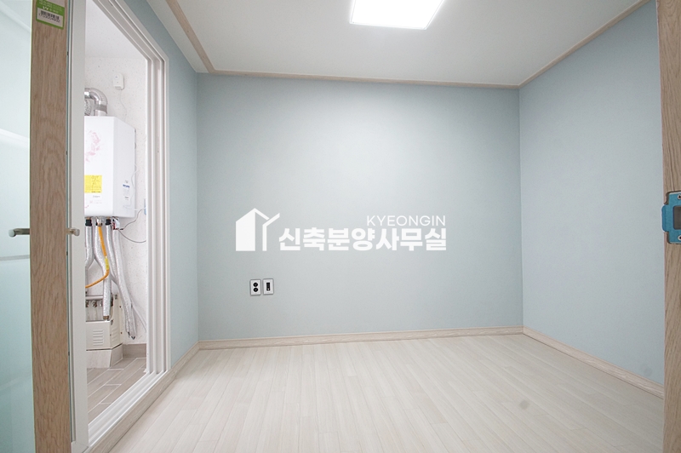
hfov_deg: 100.4
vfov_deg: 77.2
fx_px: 284
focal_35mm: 15
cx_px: 340
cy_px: 226
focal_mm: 10
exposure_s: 1/15
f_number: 9
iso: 800
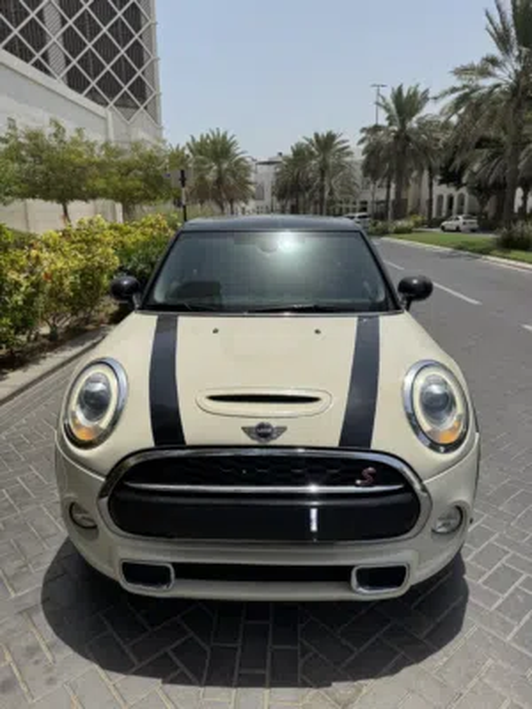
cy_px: 354
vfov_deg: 71.6
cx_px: 266
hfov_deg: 56.8
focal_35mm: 24
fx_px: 492
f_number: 1.78
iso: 80
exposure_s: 1/7937
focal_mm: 6.76
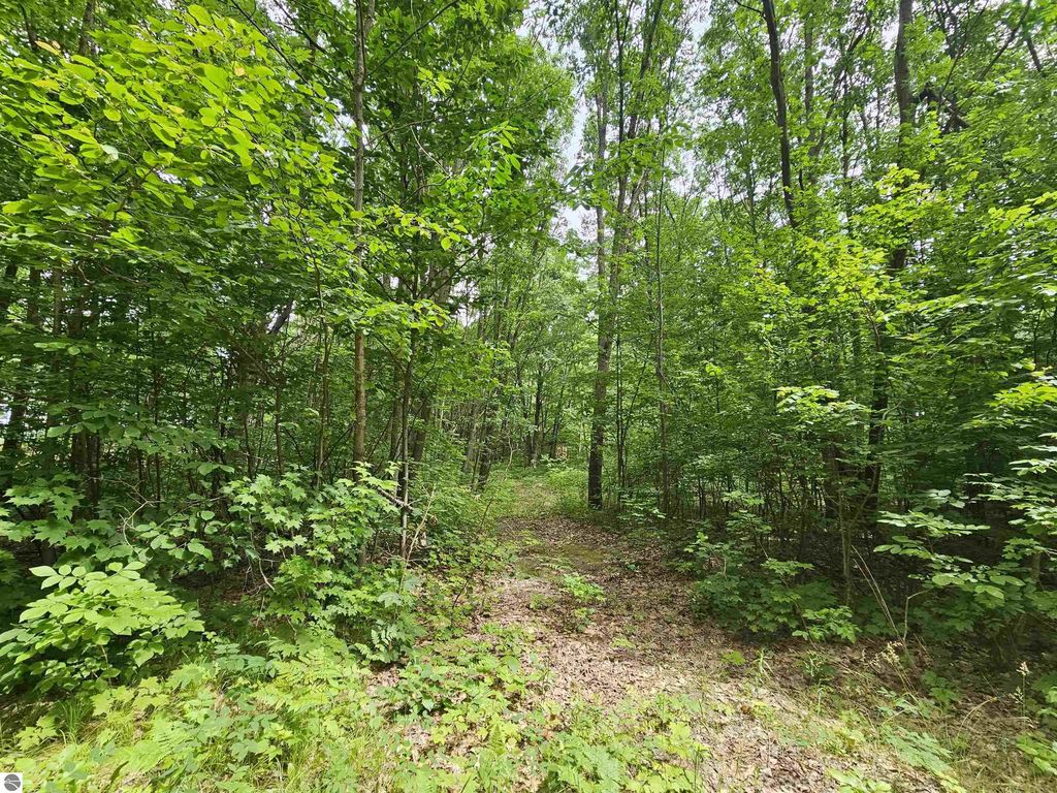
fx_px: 397
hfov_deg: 106.2
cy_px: 396
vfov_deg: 89.9
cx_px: 528
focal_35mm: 13
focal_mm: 2.2
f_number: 2.2
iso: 50
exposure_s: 1/258
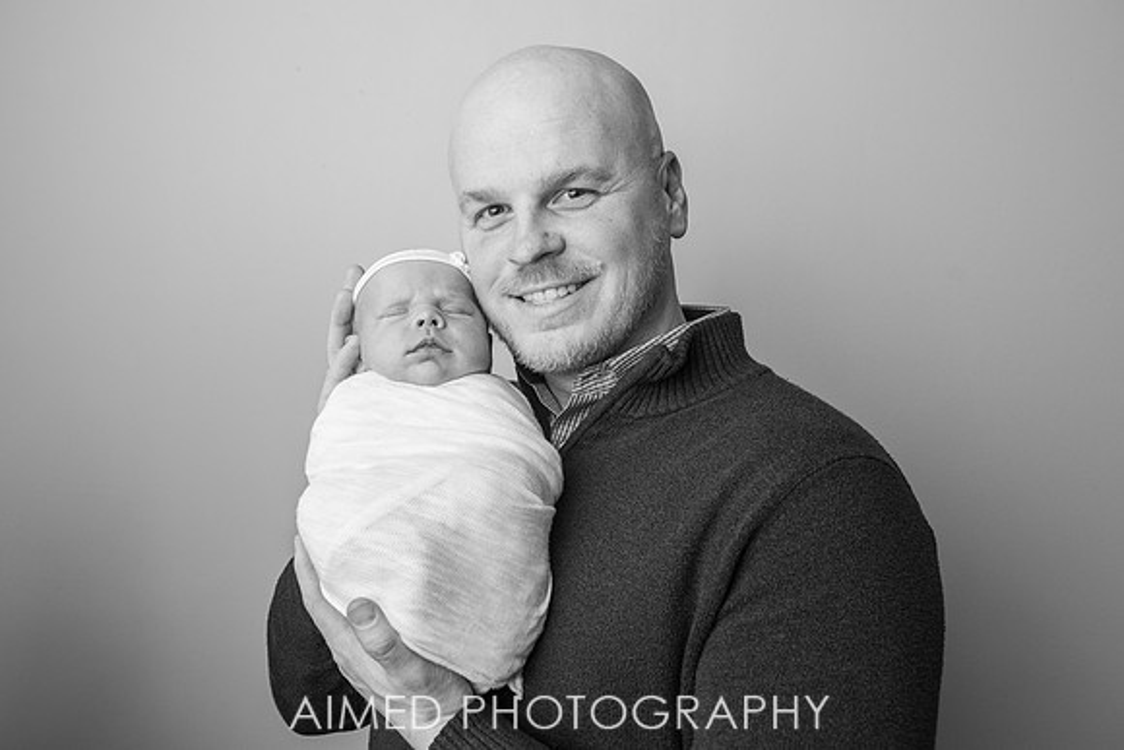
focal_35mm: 33
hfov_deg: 56.8
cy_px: 377
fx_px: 1040
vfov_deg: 39.6
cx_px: 557
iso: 800
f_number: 4.5
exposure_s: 1/200
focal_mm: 31
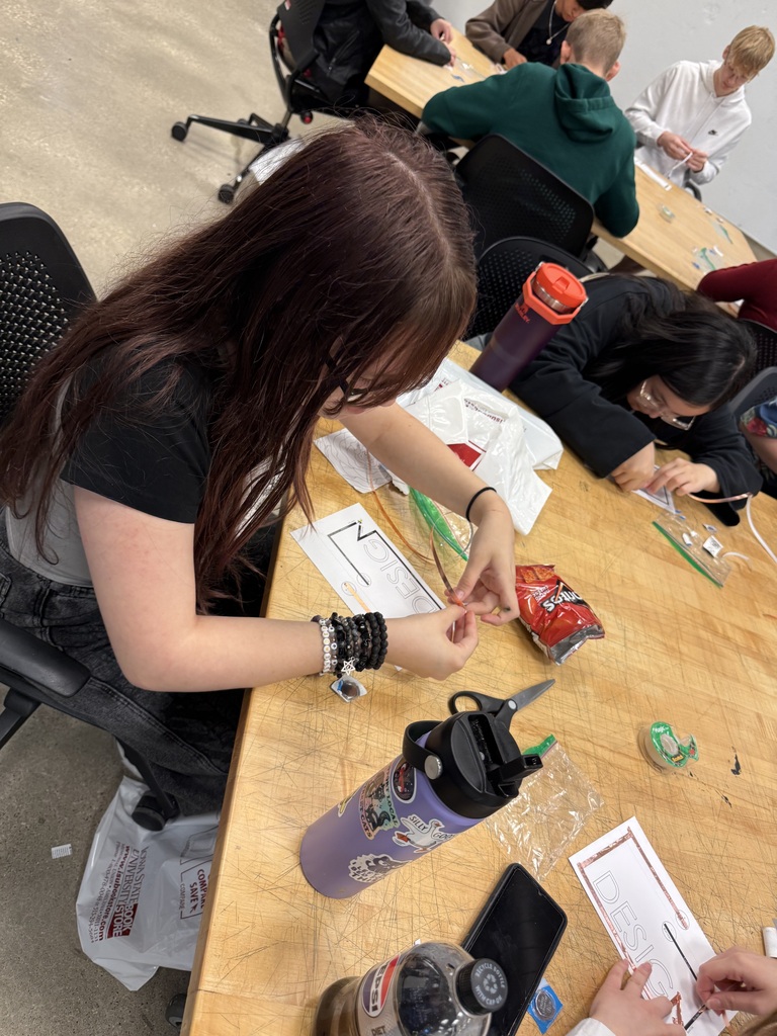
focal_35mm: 24
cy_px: 518
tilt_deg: -39.1
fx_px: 718
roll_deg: -40.6
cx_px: 388
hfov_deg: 56.8
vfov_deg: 71.6
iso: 125
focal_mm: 6.76
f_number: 1.78
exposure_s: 1/60
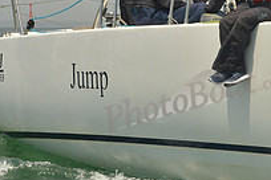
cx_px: 361
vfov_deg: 4.9
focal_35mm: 279
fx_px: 2100
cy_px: 10
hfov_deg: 7.3
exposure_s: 1/1250
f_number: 10
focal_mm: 98
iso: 280
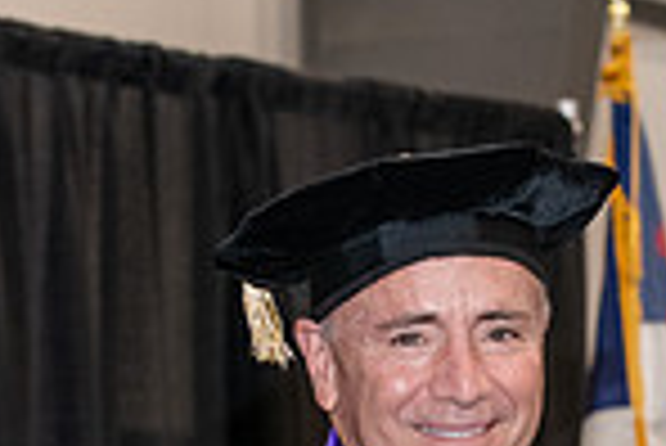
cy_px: 588
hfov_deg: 7.5
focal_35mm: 275
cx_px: 495
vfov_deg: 5.0
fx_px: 5092
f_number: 5
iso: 2500
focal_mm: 70
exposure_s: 1/200
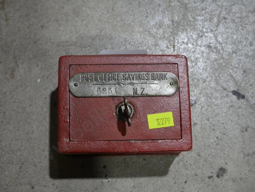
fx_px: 368
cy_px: 96
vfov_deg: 29.1
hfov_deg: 38.2
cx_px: 128
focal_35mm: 50
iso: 320
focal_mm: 25
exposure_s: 1/60
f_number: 5.3
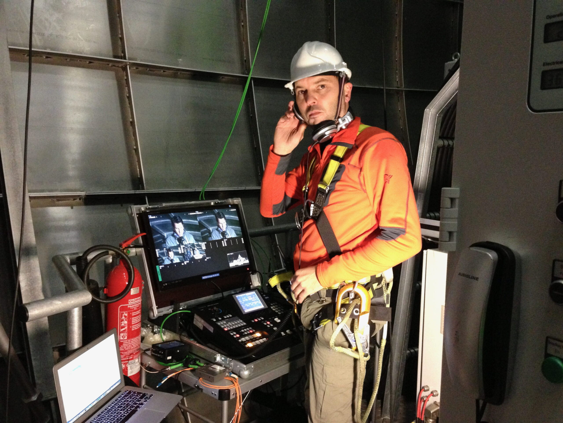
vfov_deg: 42.9
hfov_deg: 55.4
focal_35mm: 33
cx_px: 282
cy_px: 212
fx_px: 537
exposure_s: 1/15
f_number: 2.4
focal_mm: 4.13
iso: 400
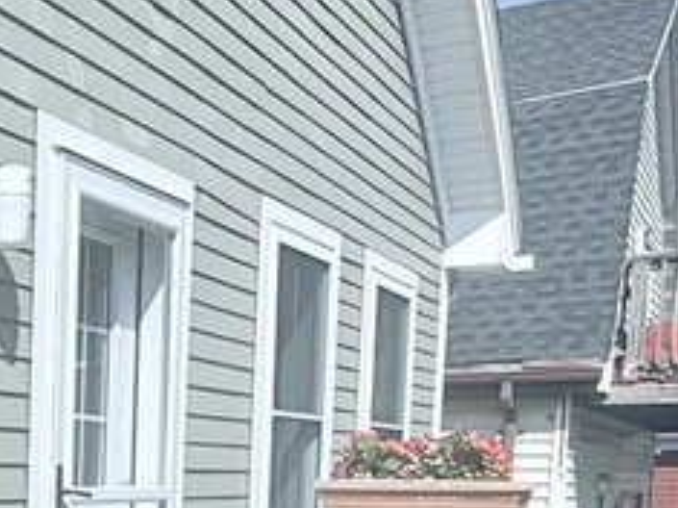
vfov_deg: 22.5
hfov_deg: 26.9
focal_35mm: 61
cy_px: 569
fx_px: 1194
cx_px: -193
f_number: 2.2
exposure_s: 1/4425
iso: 50
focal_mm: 2.22
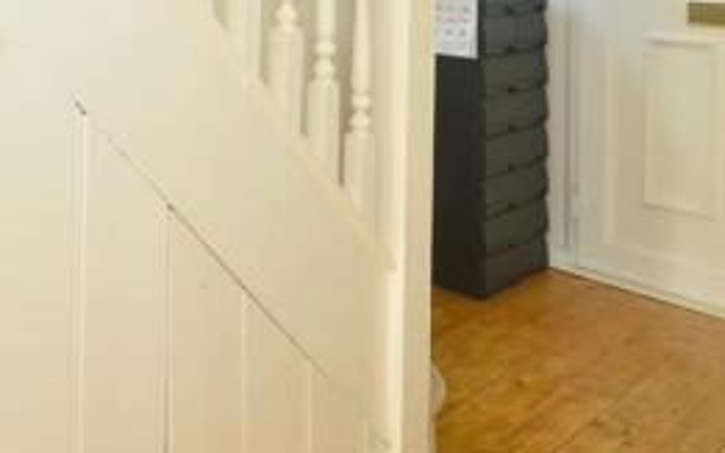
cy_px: -86
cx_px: 153
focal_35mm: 46
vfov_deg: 25.3
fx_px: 909
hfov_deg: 41.7
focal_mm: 12
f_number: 7.1
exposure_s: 1/15
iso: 200
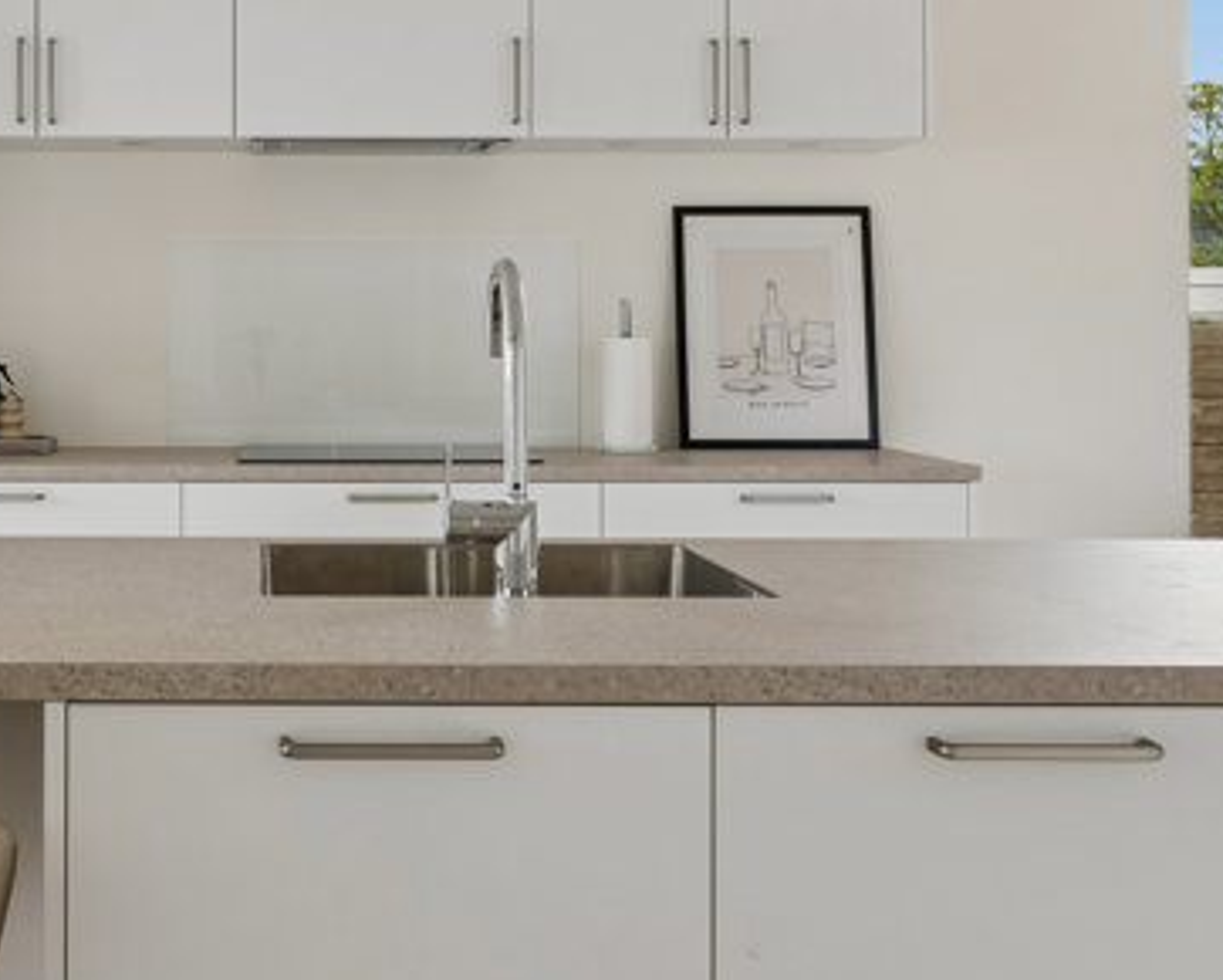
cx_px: 274
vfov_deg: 26.9
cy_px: 302
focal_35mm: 56
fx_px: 2028
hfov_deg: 32.8
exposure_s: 1/60
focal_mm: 18
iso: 200
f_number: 8
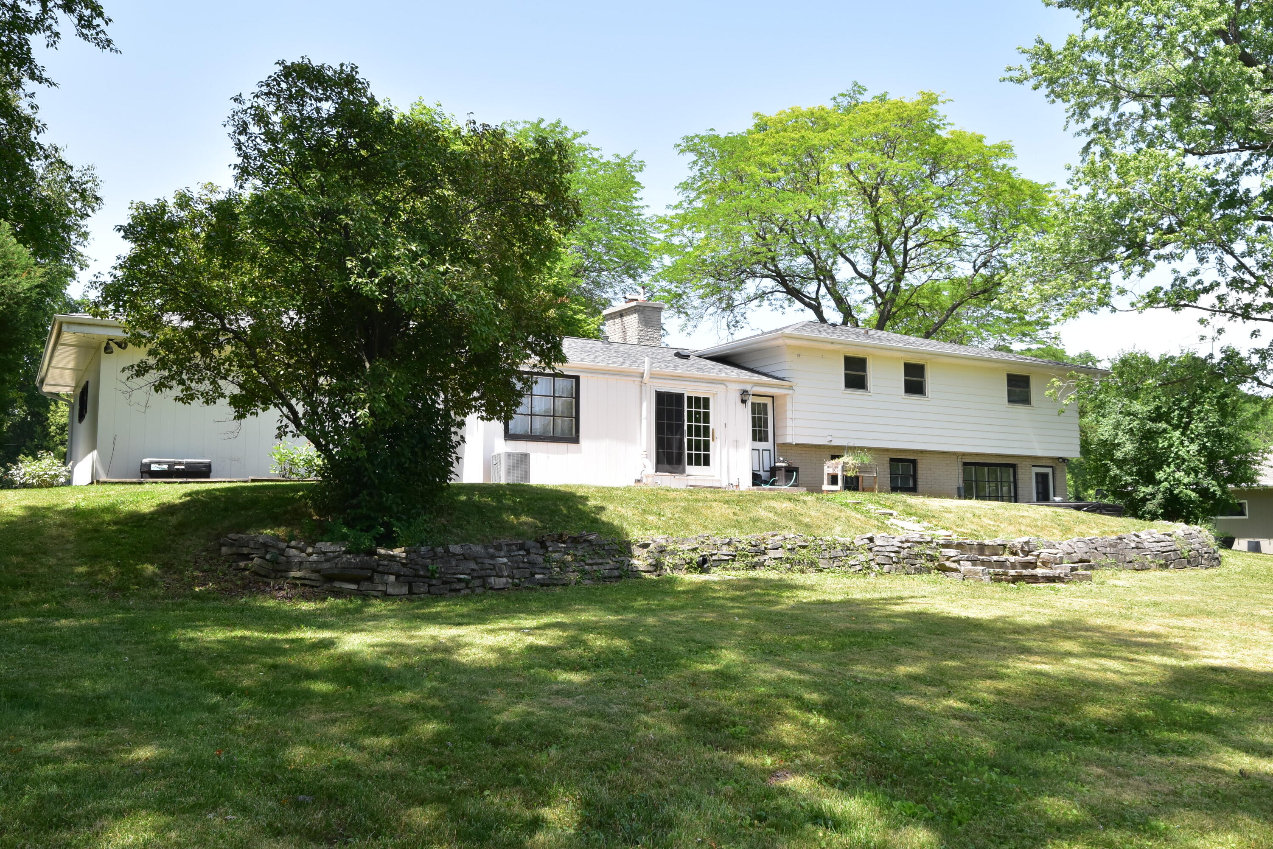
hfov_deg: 64.5
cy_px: 424
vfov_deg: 45.7
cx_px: 636
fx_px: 1008
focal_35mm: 28
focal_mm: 19
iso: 400
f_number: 10
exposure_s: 1/250
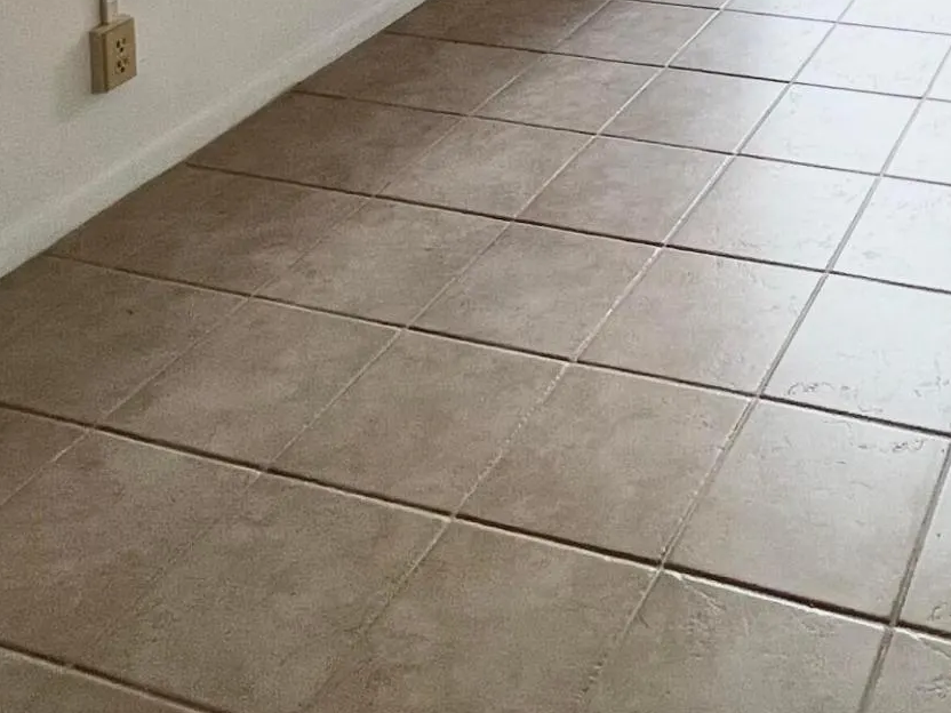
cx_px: 908
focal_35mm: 45
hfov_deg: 38.3
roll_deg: +1.6
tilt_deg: -3.4
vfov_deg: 22.6
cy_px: -491
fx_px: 1236
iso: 64
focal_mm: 1.57
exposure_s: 1/120
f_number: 1.8
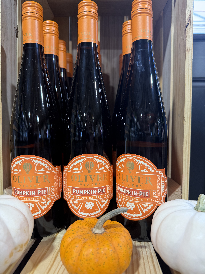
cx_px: 102
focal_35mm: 24
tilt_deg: -3.0
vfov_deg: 71.6
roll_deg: -1.1
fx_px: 190
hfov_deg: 56.8
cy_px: 137
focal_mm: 6.76
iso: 200
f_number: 1.78
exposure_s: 1/120
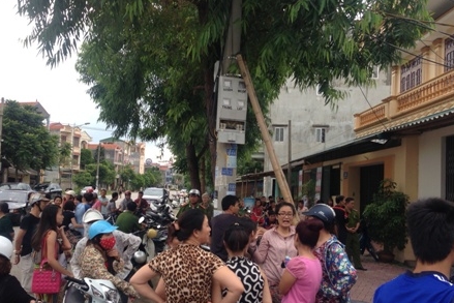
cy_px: 170
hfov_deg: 54.4
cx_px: 225
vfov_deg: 37.8
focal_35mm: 35
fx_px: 442
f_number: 2.4
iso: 50
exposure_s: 1/227
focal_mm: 4.13
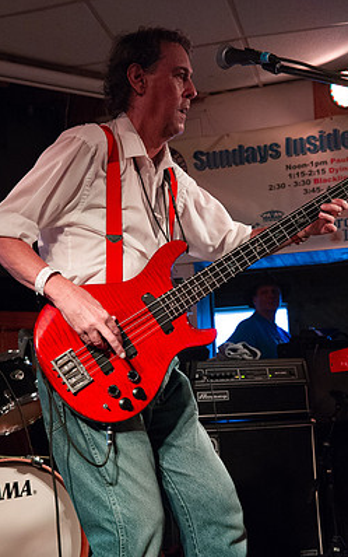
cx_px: 163
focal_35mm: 53
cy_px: 312
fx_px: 804
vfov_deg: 38.1
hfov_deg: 24.4
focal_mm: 46
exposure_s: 1/100
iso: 6400
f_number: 6.3
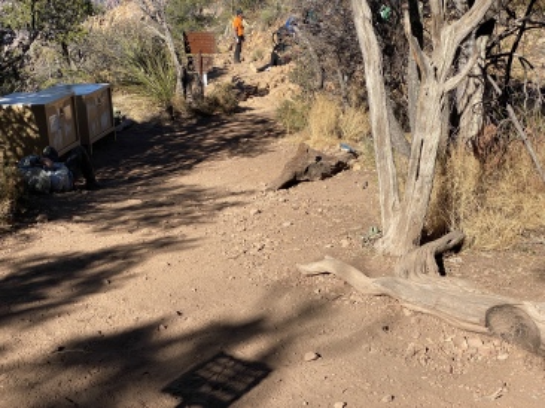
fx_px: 818
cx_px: 272
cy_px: 204
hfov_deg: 36.8
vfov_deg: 28.0
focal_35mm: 52
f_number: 2
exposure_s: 1/1142
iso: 20
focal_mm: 6
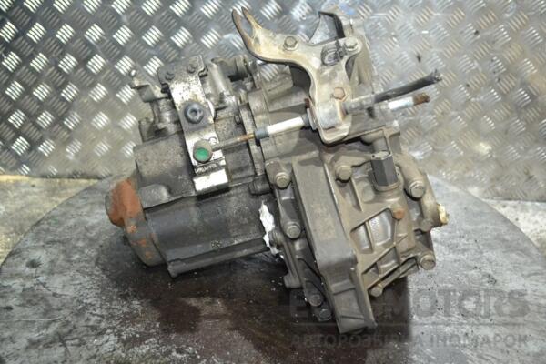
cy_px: 182
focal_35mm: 45
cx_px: 273
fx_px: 682
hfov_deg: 43.6
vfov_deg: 29.9
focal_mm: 30
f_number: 4.5
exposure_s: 1/60
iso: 2800
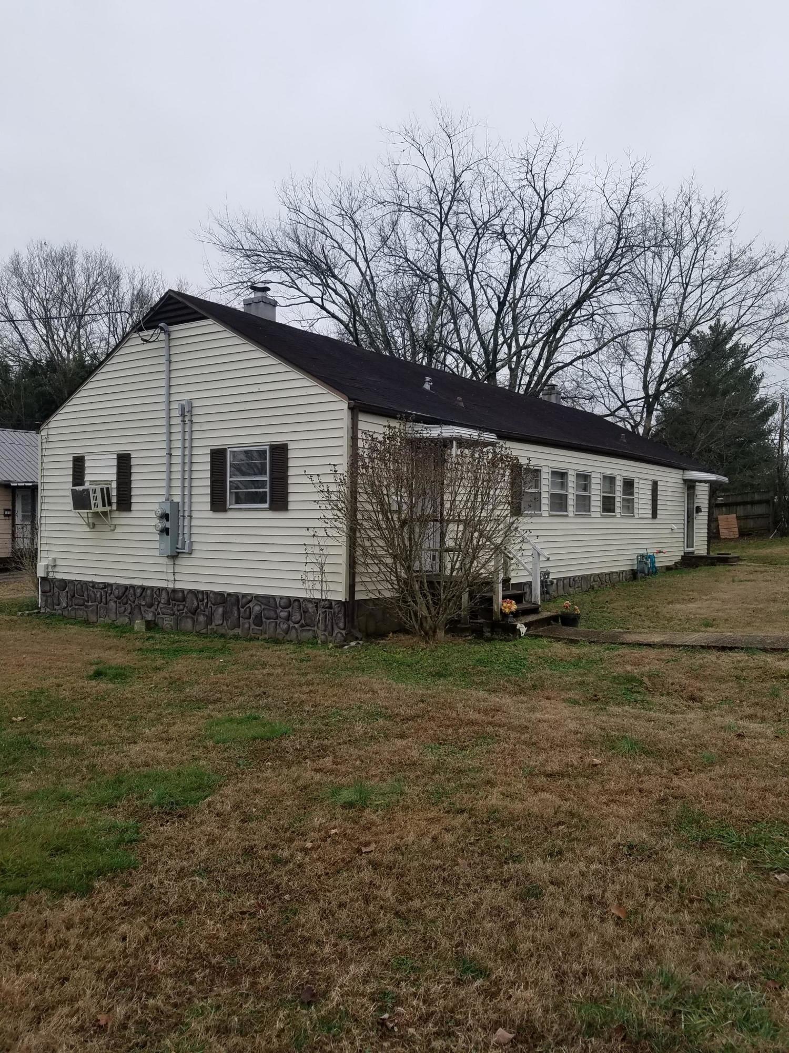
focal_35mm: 26
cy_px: 526
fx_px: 790
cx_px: 394
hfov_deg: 53.1
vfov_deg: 67.3
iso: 50
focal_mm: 4.2
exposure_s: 1/572
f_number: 1.7
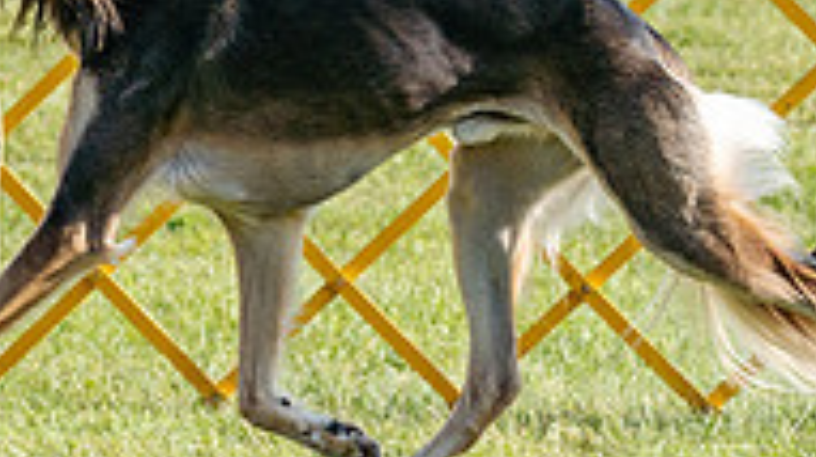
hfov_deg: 3.5
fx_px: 13402
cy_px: -208
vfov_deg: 2.0
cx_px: 168
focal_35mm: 620
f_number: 6.3
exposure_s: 1/1250
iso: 500
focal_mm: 146
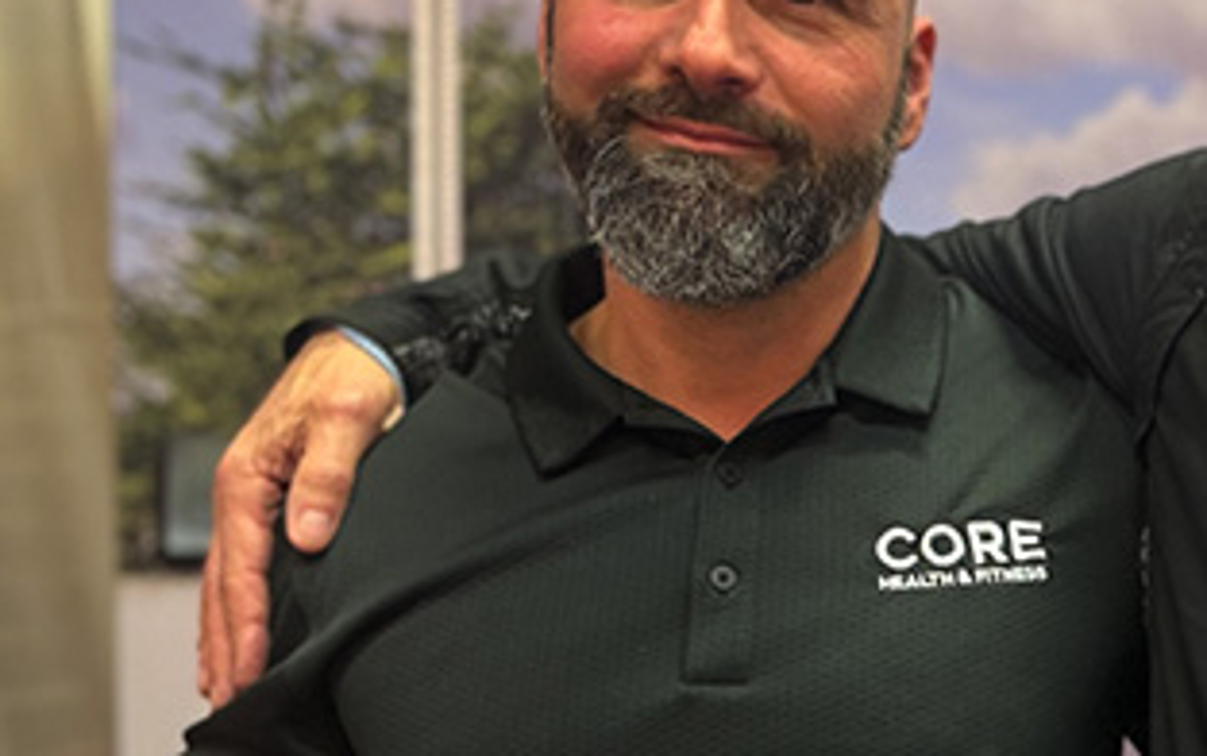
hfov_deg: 28.7
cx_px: 1307
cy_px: 494
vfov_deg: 20.0
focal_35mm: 65
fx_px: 2139
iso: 320
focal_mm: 6.76
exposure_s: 1/50
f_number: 1.78
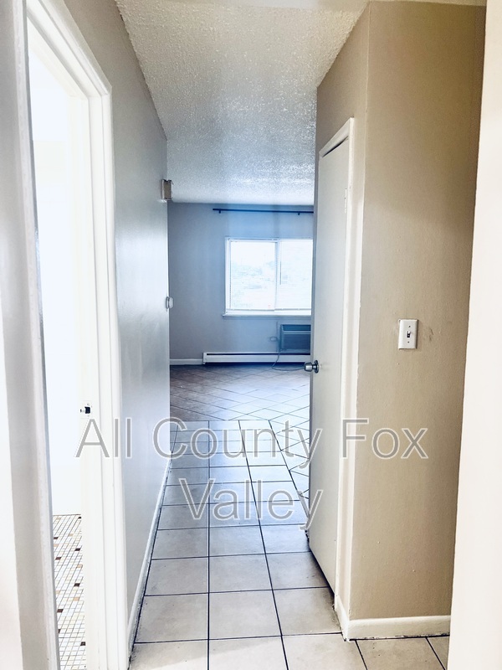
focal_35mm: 26
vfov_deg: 67.3
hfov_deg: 53.1
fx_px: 503
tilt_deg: -4.9
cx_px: 251
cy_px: 335
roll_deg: -0.2
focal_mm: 5.7
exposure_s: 1/120
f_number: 1.5
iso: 100
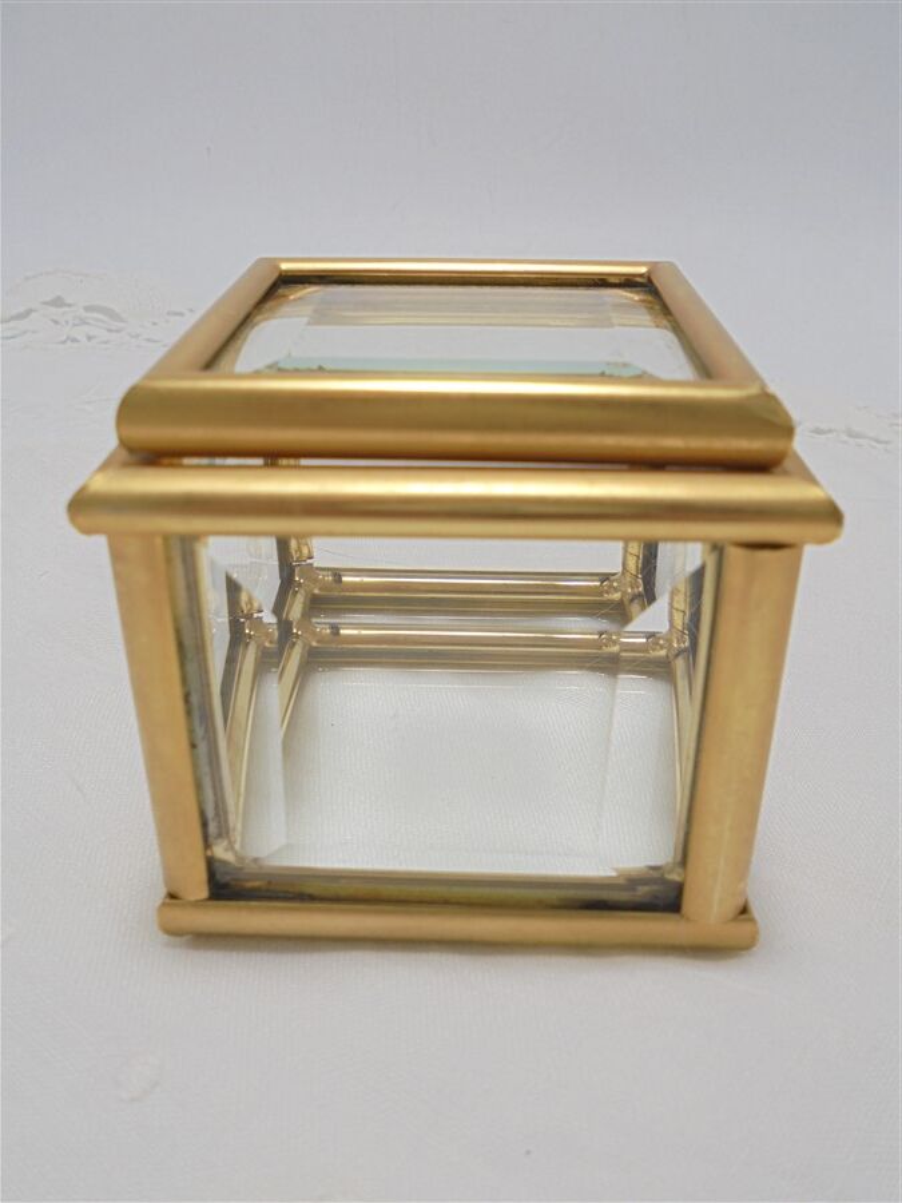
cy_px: 602
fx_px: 1008
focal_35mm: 29
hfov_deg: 48.2
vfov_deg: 61.7
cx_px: 451
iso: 100
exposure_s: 1/125
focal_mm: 5.3
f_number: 3.7
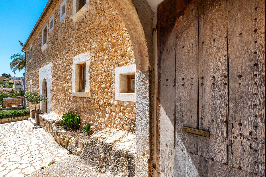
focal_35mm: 15
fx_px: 111
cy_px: 88
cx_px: 133
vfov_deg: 77.4
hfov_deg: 100.4
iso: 320
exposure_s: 1/1000
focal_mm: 15
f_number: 10
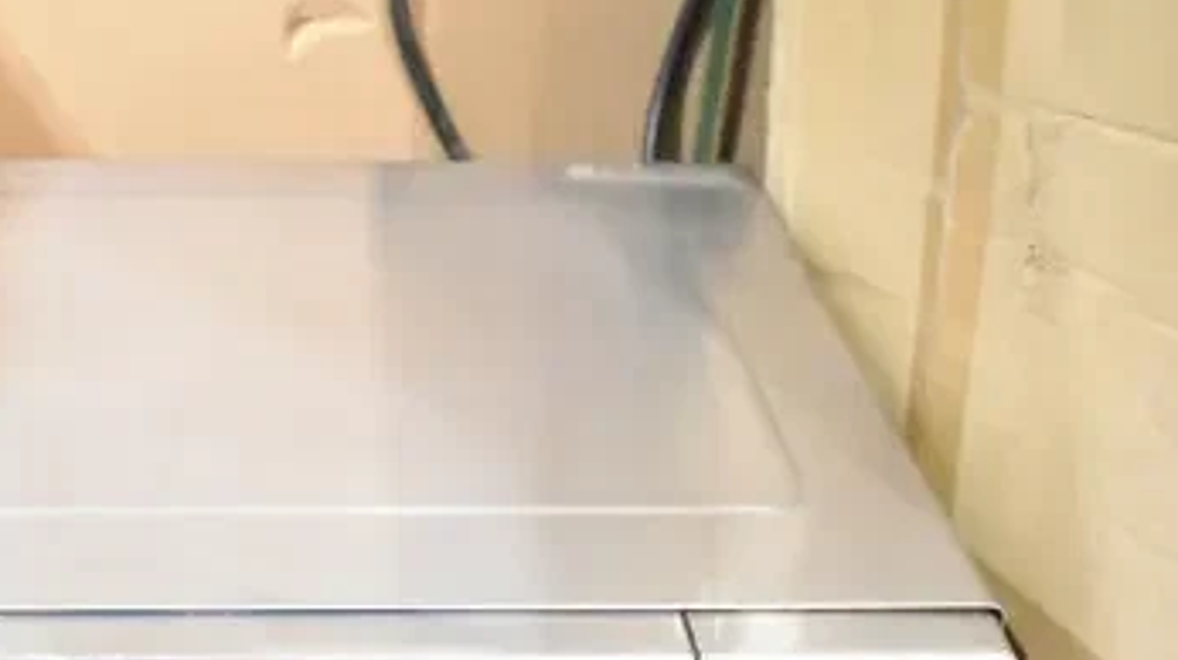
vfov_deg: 19.2
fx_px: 1904
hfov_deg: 33.4
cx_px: 242
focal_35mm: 61
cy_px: 638
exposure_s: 1/40
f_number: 3.8
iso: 2200
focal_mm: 22
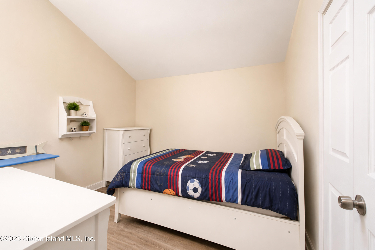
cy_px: 125
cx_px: 188
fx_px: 156
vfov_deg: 77.3
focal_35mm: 15
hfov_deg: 100.4
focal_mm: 10
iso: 1250
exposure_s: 1/40
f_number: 5
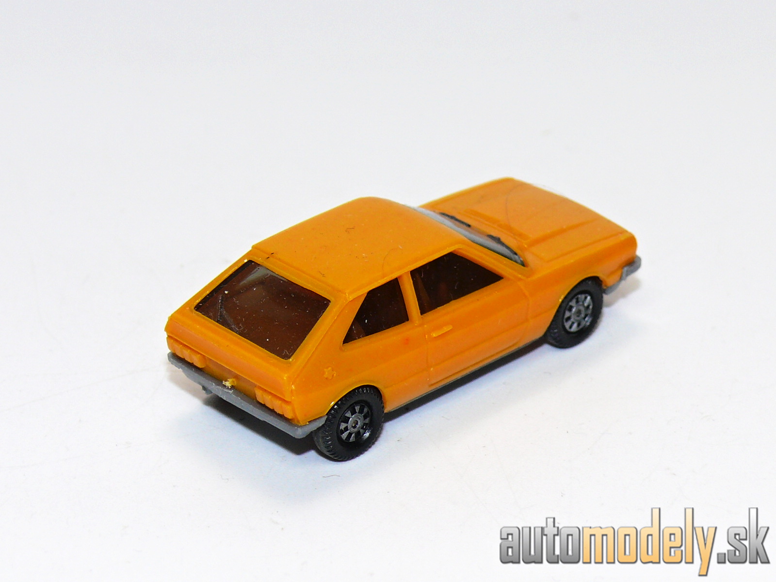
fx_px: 3206
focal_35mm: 143
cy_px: 291
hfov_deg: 13.8
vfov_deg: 10.4
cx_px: 388
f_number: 4
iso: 100
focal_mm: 16.9
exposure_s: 1/30
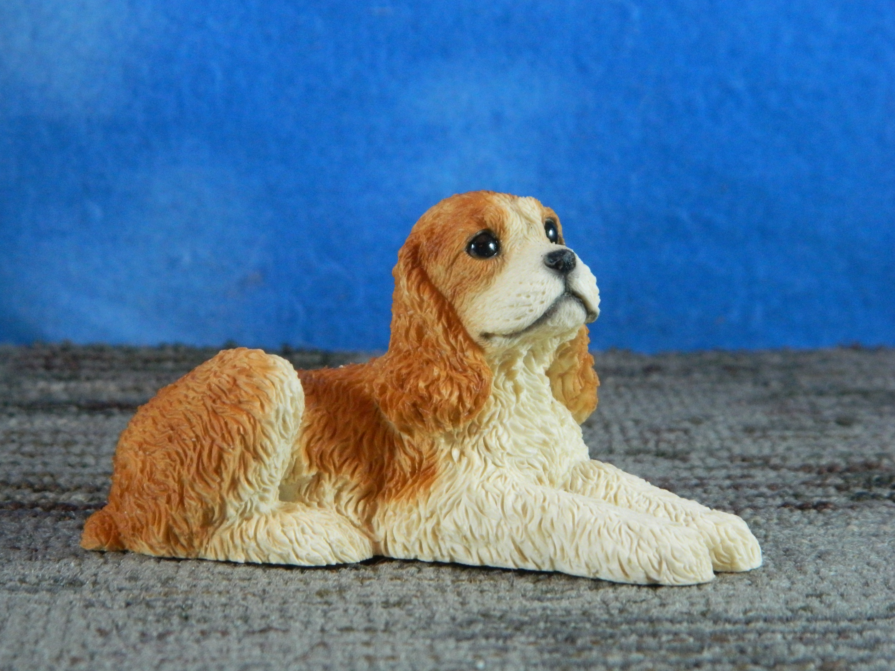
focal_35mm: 129
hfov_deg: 15.3
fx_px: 3335
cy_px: 336
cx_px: 448
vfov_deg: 11.5
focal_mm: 23.2
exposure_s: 1/25
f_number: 4.7
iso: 400
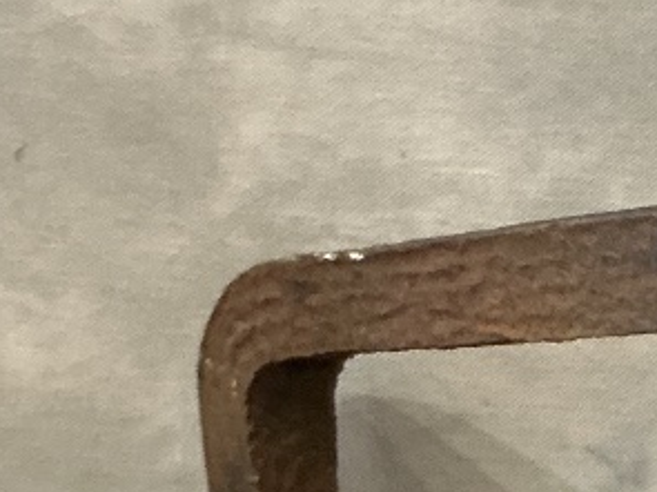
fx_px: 2163
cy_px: 632
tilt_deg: -14.1
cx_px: 1174
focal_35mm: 114
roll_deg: -2.9
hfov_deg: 15.1
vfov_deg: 12.6
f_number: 1.8
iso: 250
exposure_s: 1/33
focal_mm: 3
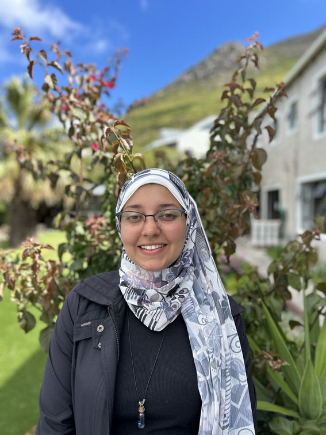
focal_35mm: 26
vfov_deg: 67.3
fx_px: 326
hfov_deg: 53.1
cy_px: 218
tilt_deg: -2.5
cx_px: 163
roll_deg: -1.1
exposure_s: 1/1511
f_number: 1.5
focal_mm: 5.7
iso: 50
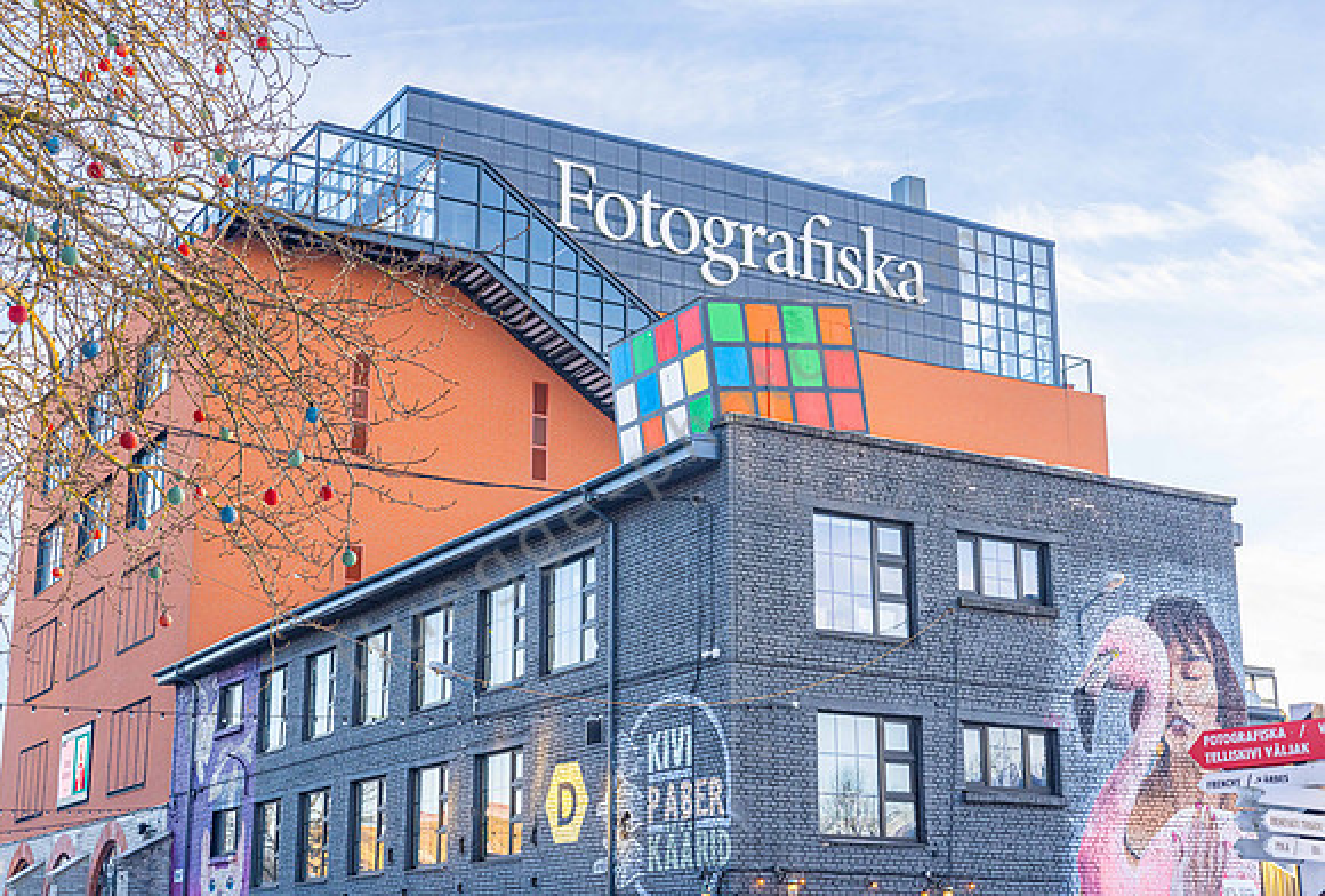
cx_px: 609
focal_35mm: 51
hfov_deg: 39.0
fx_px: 1870
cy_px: 477
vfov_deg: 26.9
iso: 640
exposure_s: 1/160
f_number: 8
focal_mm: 47
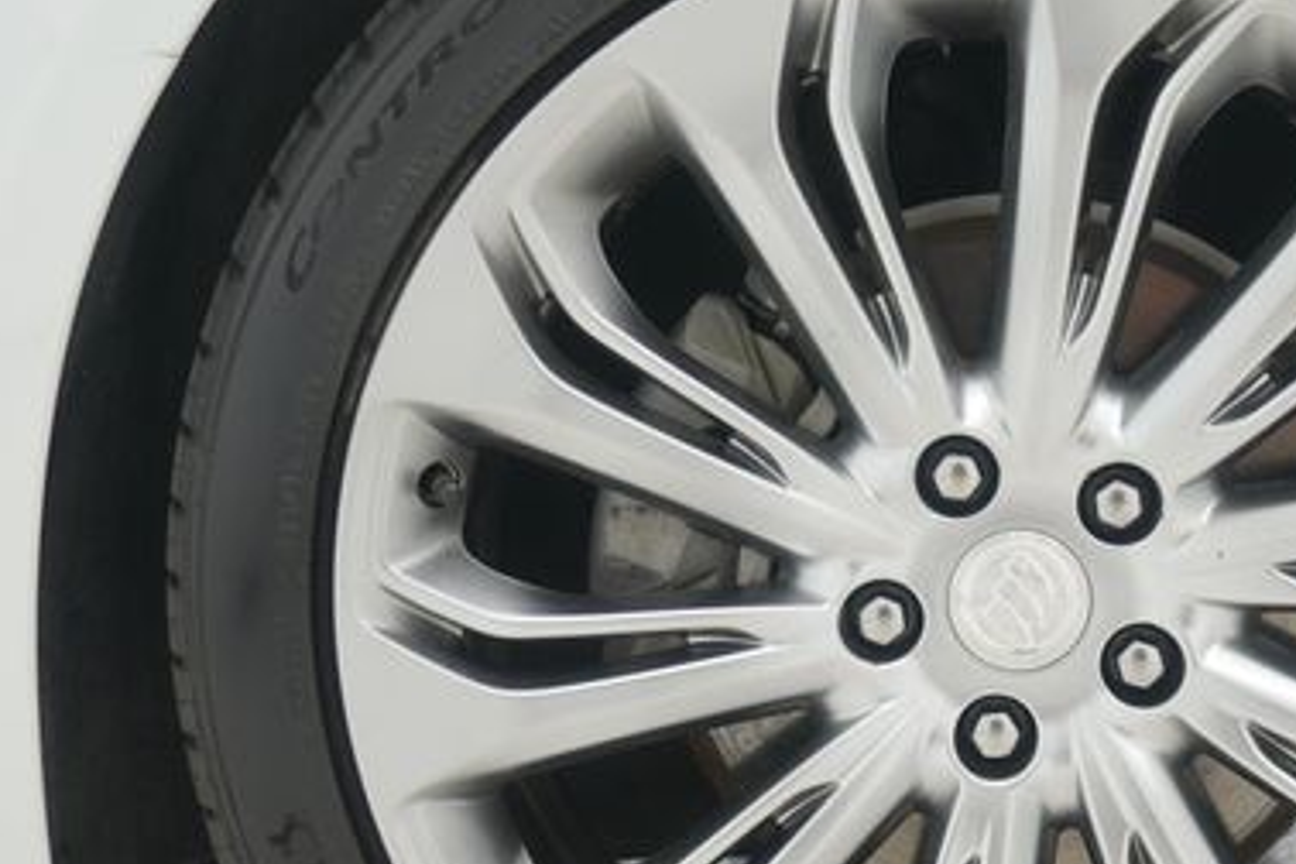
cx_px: 1015
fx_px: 2376
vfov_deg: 20.5
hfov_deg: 29.9
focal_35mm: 66
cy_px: 609
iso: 125
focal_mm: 26
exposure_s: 1/60
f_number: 4.5
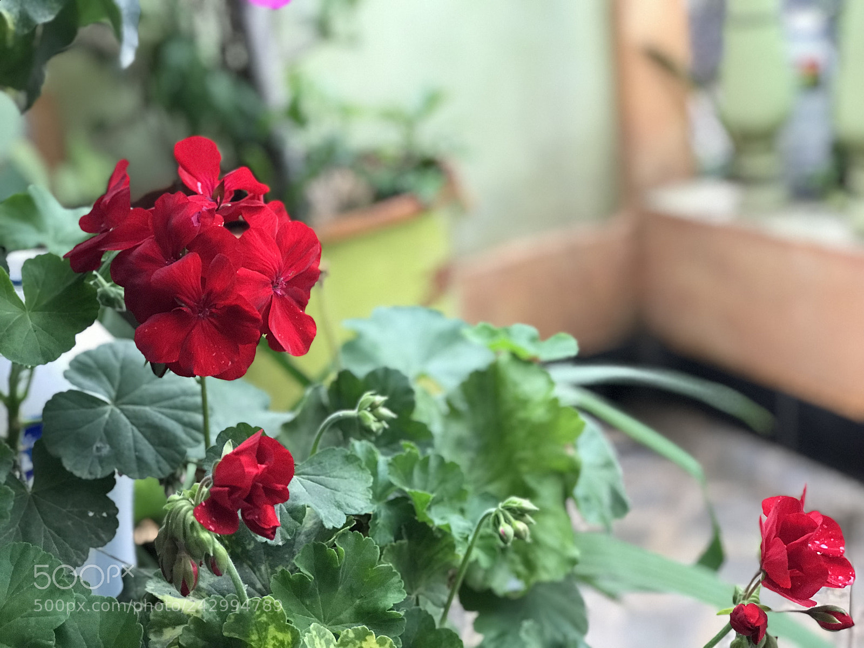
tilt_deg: -17.5
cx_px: 432
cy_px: 324
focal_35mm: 57
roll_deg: +7.2
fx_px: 1423
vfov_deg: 25.7
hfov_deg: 33.8
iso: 160
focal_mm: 6.6
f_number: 2.8
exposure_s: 1/60
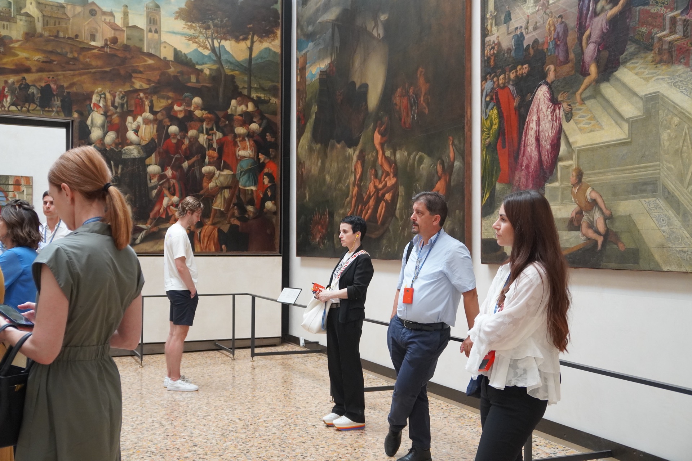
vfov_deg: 34.2
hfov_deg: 49.6
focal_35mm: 39
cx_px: 346
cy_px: 230
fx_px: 750
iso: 2000
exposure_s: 1/160
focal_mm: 26
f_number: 4
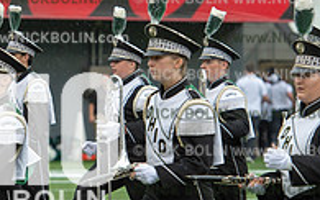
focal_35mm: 439
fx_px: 3830
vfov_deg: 3.0
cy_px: 151
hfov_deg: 4.8
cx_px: 2
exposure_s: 1/500
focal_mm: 145
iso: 400
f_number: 4
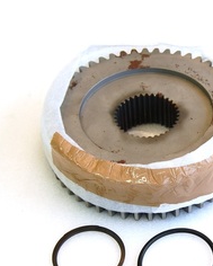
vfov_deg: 22.5
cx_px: 150
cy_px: 163
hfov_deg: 18.0
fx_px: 669
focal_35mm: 85
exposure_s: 1/100
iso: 400
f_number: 5
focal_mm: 31
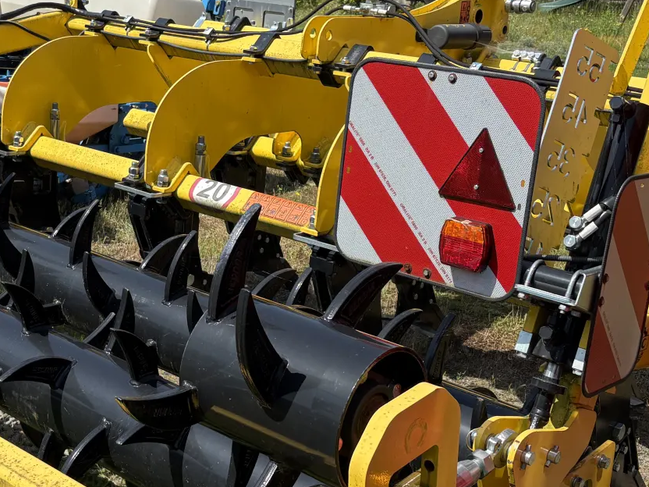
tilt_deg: -17.0
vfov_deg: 24.4
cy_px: 246
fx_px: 1125
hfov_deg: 31.7
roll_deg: -0.7
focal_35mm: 60
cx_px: 183
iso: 50
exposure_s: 1/2141
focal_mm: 5.96
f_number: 1.6
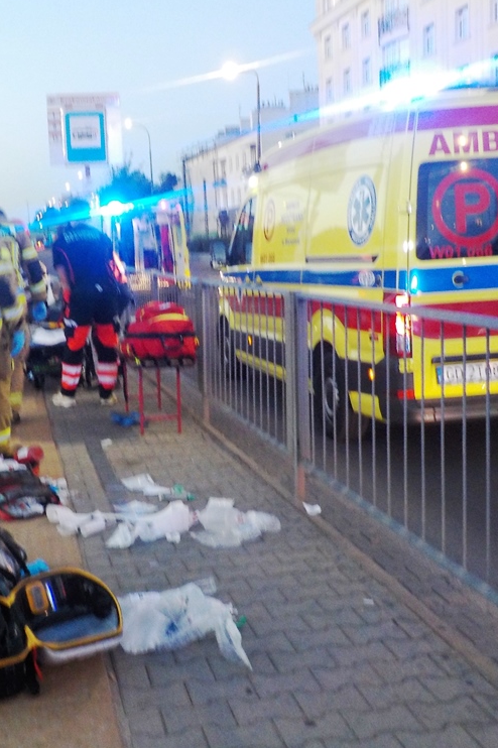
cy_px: 372
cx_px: 178
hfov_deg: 31.7
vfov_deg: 46.4
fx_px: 872
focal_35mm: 42
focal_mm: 4.1
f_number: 3.3
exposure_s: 1/25
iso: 400
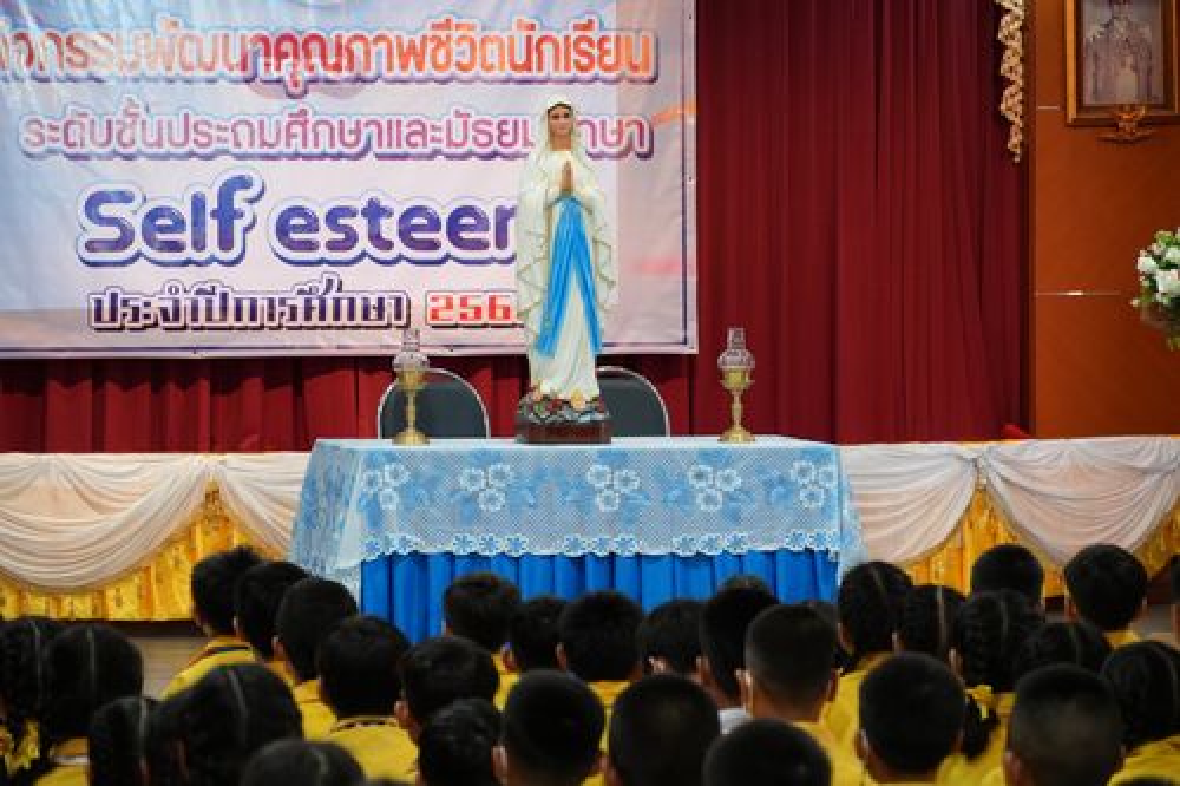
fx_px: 5111
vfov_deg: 8.8
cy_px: 393
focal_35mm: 156
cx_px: 590
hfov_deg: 13.2
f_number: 6.3
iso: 2500
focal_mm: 104
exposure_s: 1/60
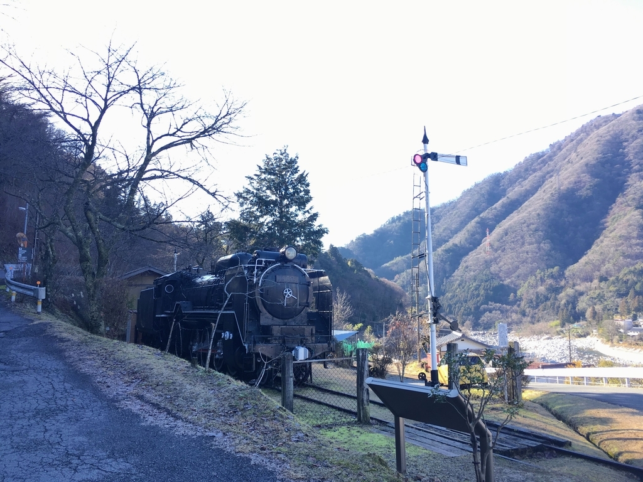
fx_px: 539
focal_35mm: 29
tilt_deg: +9.8
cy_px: 241
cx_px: 322
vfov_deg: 48.2
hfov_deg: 61.7
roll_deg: +3.5
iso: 25
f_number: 2.2
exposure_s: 1/169
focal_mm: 4.15
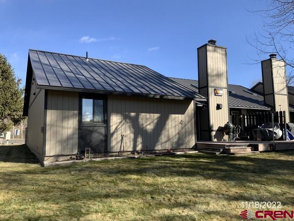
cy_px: 110
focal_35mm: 29
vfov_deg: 48.2
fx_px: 246
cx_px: 147
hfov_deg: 61.7
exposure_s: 1/1055
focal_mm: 3
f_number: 1.8
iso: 16
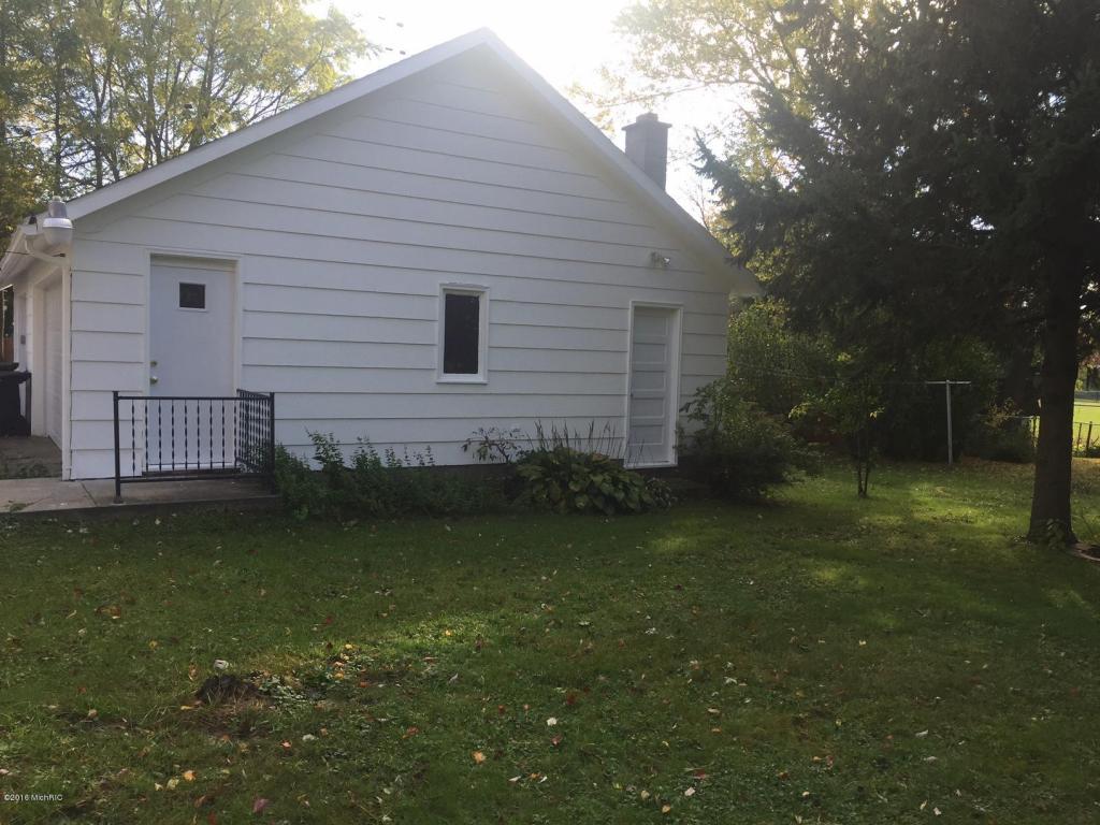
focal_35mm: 29
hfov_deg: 61.7
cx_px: 550
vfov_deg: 48.2
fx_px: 922
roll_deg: -0.9
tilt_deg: -4.4
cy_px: 412
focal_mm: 4.15
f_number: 2.2
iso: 32
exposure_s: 1/421
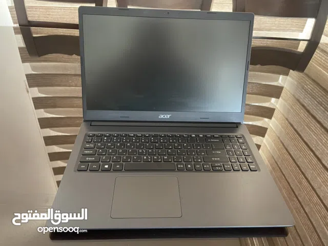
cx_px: 164
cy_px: 123
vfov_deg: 53.1
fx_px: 246
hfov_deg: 67.3
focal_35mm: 26
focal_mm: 4.2
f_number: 1.6
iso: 640
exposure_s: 1/39
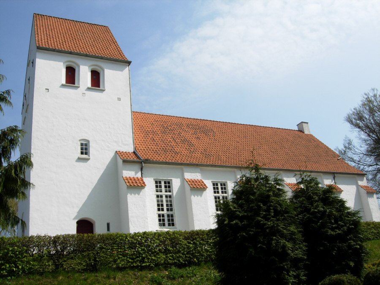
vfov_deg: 39.7
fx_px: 395
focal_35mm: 36
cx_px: 190
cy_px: 142
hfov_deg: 51.4
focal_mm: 7.5
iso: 50
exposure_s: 1/395
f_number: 6.1
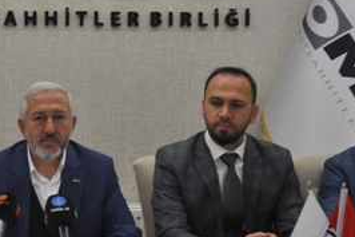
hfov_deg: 21.7
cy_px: 74
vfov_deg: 15.1
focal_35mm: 90
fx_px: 889
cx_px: -5
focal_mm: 25
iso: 400
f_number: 4.5
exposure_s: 1/80
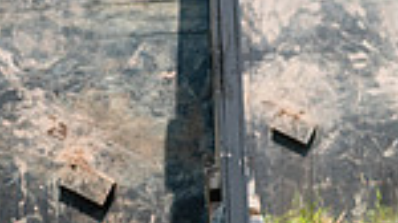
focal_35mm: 324
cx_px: 730
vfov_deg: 3.7
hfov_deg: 6.5
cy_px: 54
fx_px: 3416
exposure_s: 1/1000
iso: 500
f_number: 5.6
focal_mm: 80
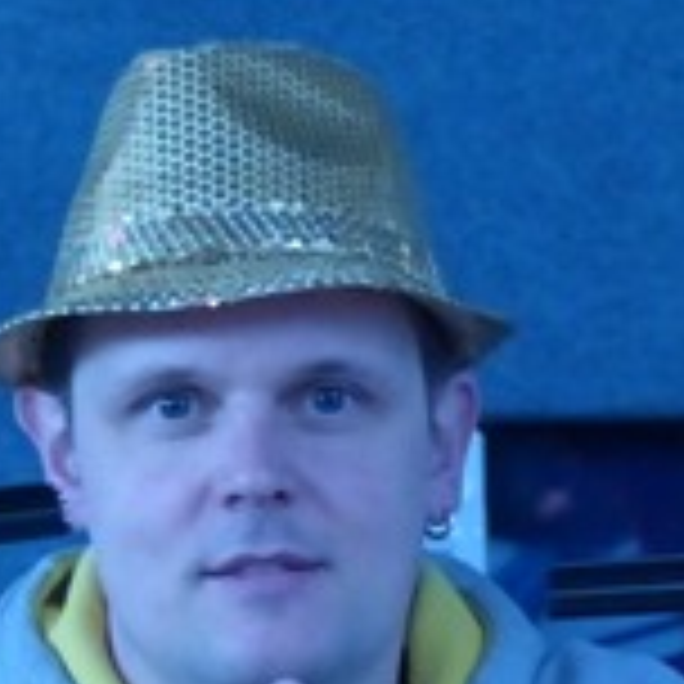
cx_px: 306
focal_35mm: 232
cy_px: 572
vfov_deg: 7.5
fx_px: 5186
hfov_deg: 7.5
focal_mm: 18.3
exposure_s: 1/100
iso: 1600
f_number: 2.8
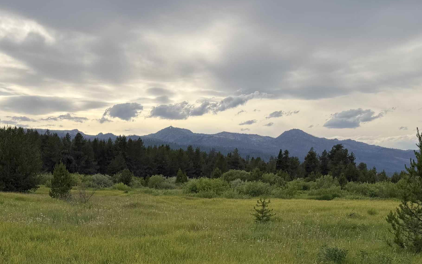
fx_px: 495
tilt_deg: -8.2
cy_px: 242
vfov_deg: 28.6
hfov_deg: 45.8
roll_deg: -1.0
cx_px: 160
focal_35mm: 43
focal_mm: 6.76
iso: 80
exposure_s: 1/3759
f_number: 1.78
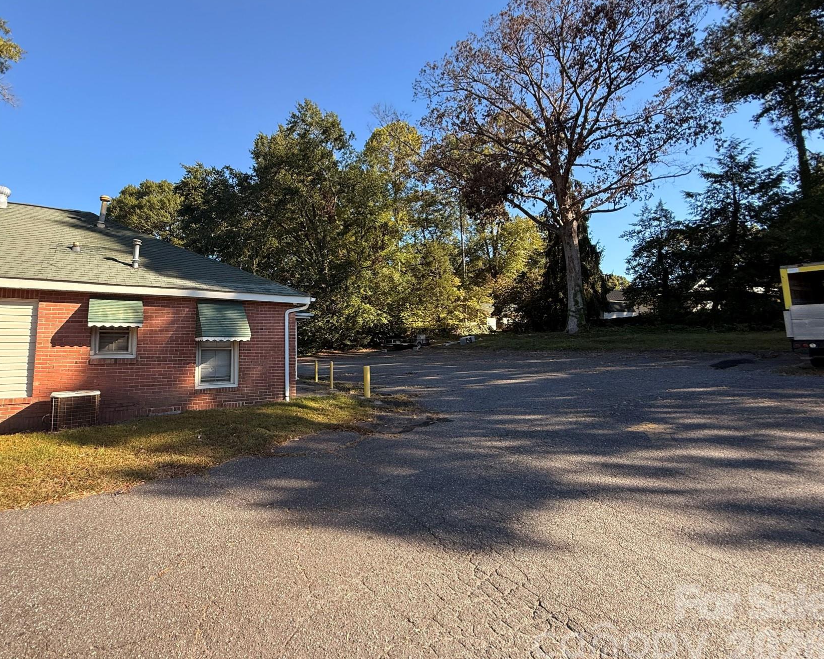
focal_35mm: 17
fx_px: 415
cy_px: 299
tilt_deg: +6.5
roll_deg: +0.2
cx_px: 322
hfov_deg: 88.3
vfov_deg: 76.8
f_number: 2.2
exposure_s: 1/448
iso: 64
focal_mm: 2.22
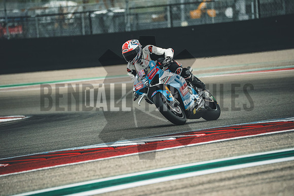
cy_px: 98
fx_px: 3692
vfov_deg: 3.0
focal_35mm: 452
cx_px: 147
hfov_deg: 4.6
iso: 1600
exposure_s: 1/2000
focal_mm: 301.1
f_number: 5.2
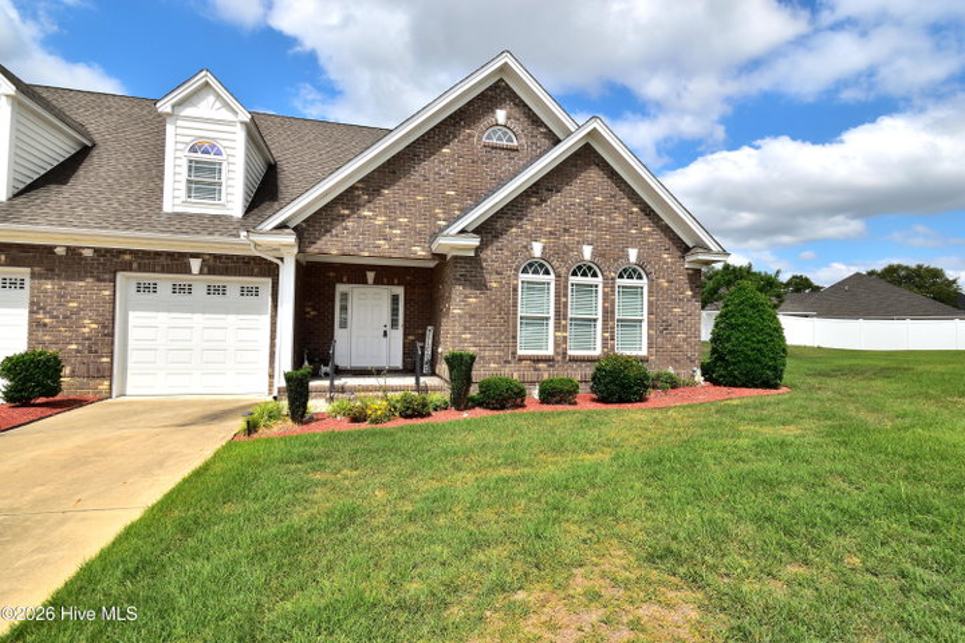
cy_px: 322
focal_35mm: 16
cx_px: 482
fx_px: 442
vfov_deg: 72.1
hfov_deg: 95.0
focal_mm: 11
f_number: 11
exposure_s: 1/500
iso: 280
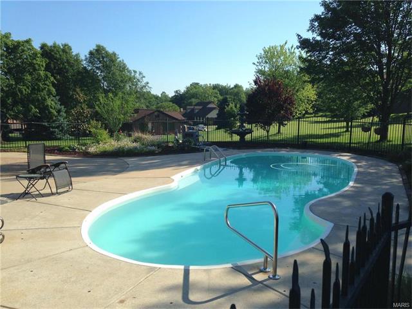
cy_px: 154
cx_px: 206
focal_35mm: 33
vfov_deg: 42.9
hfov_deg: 55.4
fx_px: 393
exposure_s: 1/1550
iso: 50
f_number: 2.4
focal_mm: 4.12
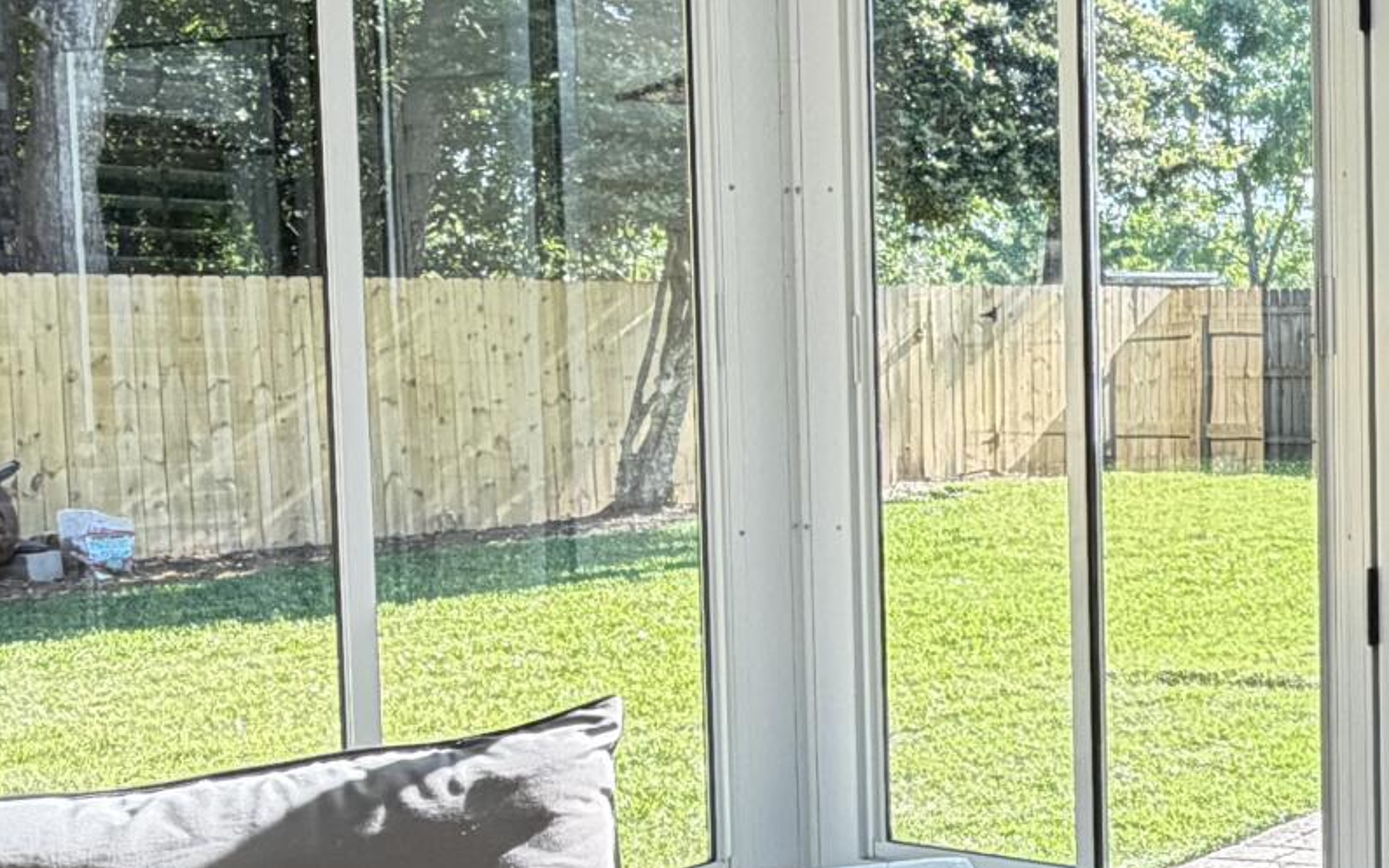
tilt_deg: -3.8
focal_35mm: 56
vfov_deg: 23.1
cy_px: 454
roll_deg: +0.5
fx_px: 2120
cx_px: 1637
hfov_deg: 31.0
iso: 125
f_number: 2.2
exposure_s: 1/121
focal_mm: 2.22
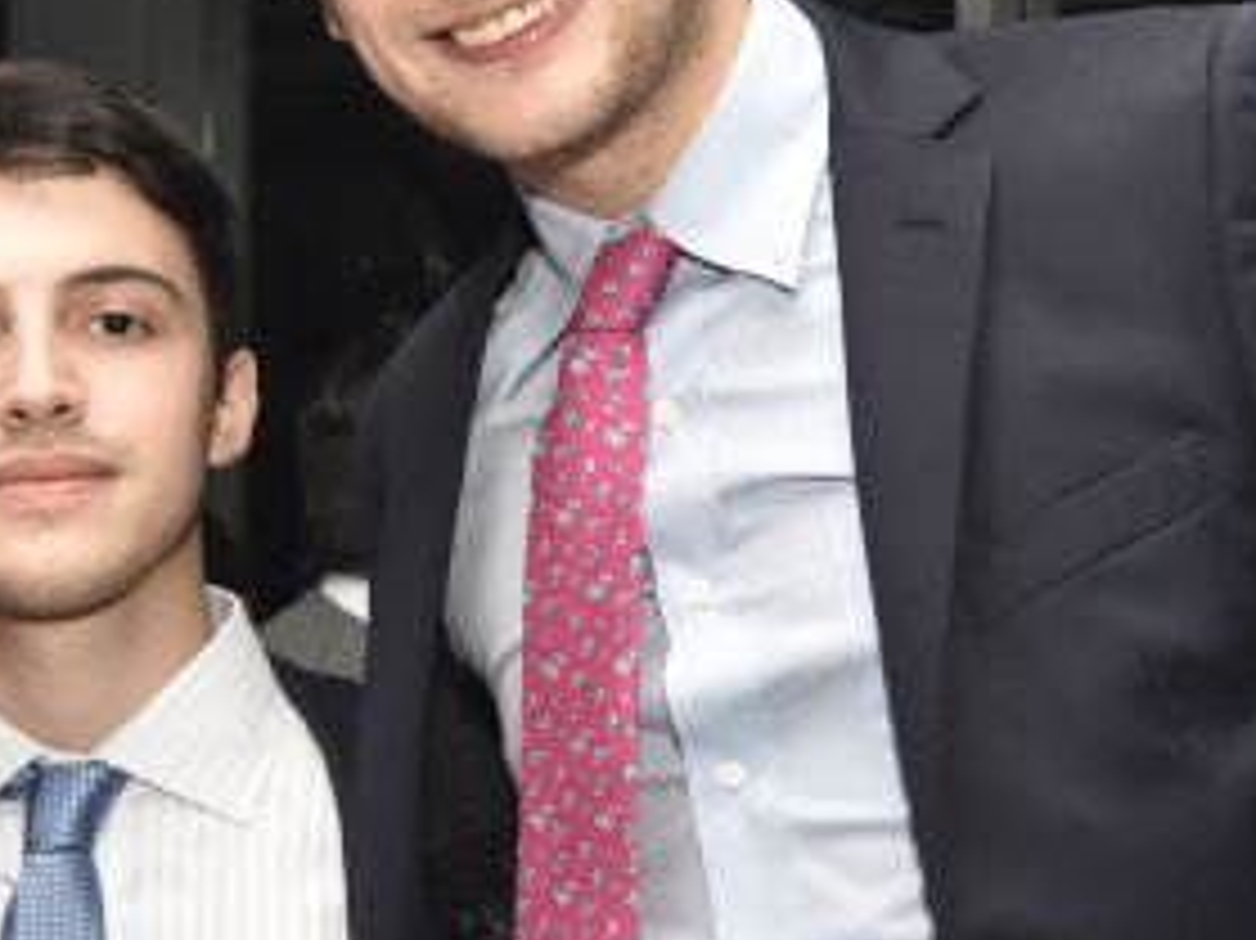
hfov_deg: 18.4
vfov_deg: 13.9
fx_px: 3844
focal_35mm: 106
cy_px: 641
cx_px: 306
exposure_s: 1/100
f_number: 5.6
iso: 1000
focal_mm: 20
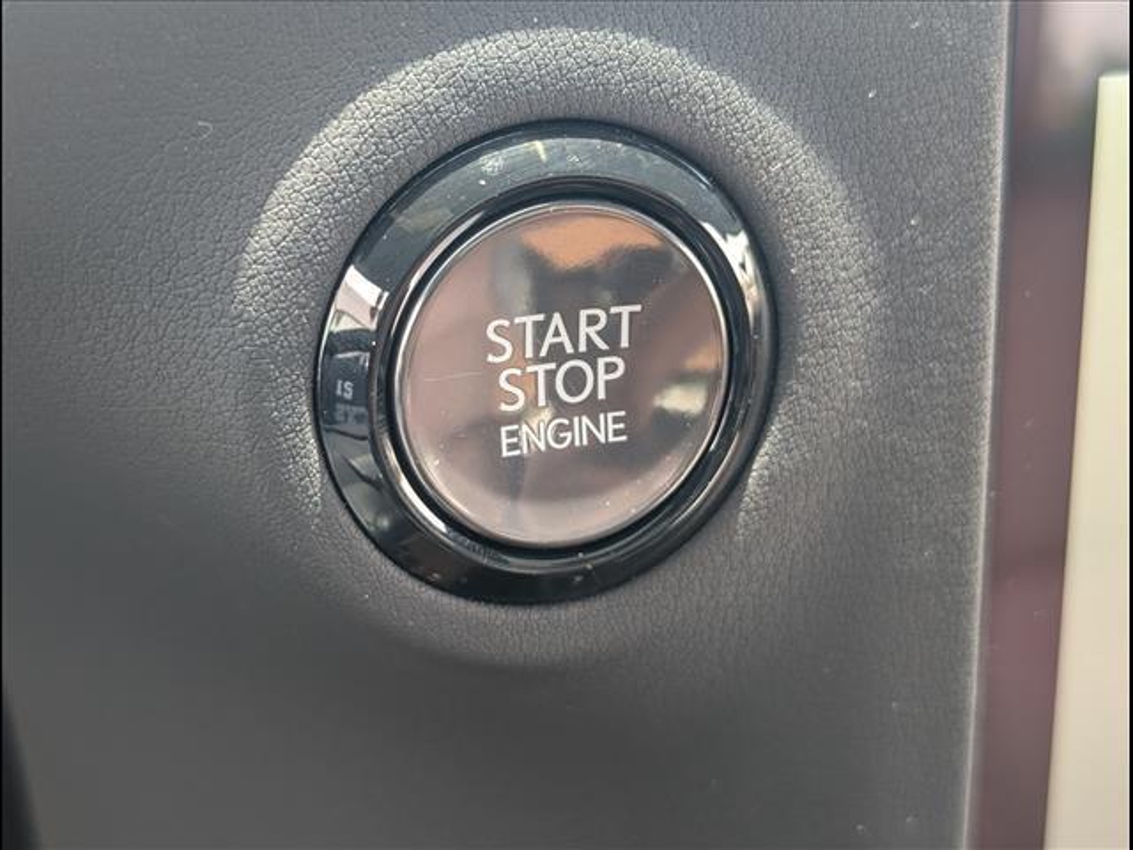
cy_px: 425
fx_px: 1604
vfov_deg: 29.7
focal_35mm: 49
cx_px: 566
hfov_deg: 38.9
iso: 186
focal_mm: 6.9
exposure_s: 1/204
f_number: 1.68
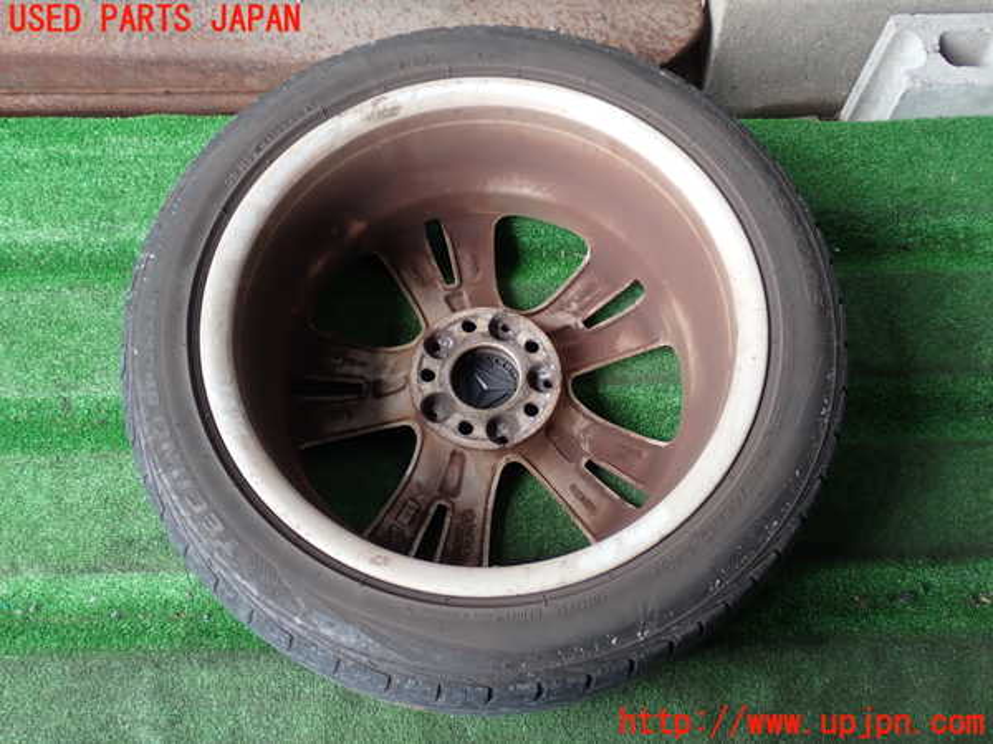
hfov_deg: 51.4
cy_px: 372
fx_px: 1033
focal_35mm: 36
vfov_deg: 39.7
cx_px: 496
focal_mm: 6.37
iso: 100
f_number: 2.5
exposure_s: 1/80
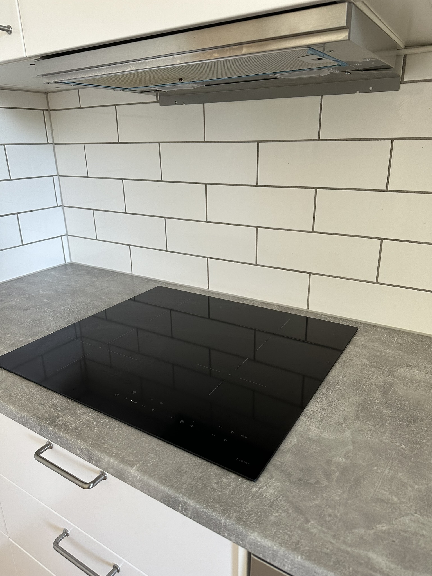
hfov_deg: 56.8
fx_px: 399
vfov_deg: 71.6
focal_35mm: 24
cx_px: 216
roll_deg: +0.5
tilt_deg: -19.4
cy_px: 288
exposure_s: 1/111
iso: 250
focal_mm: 6.86
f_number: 1.78
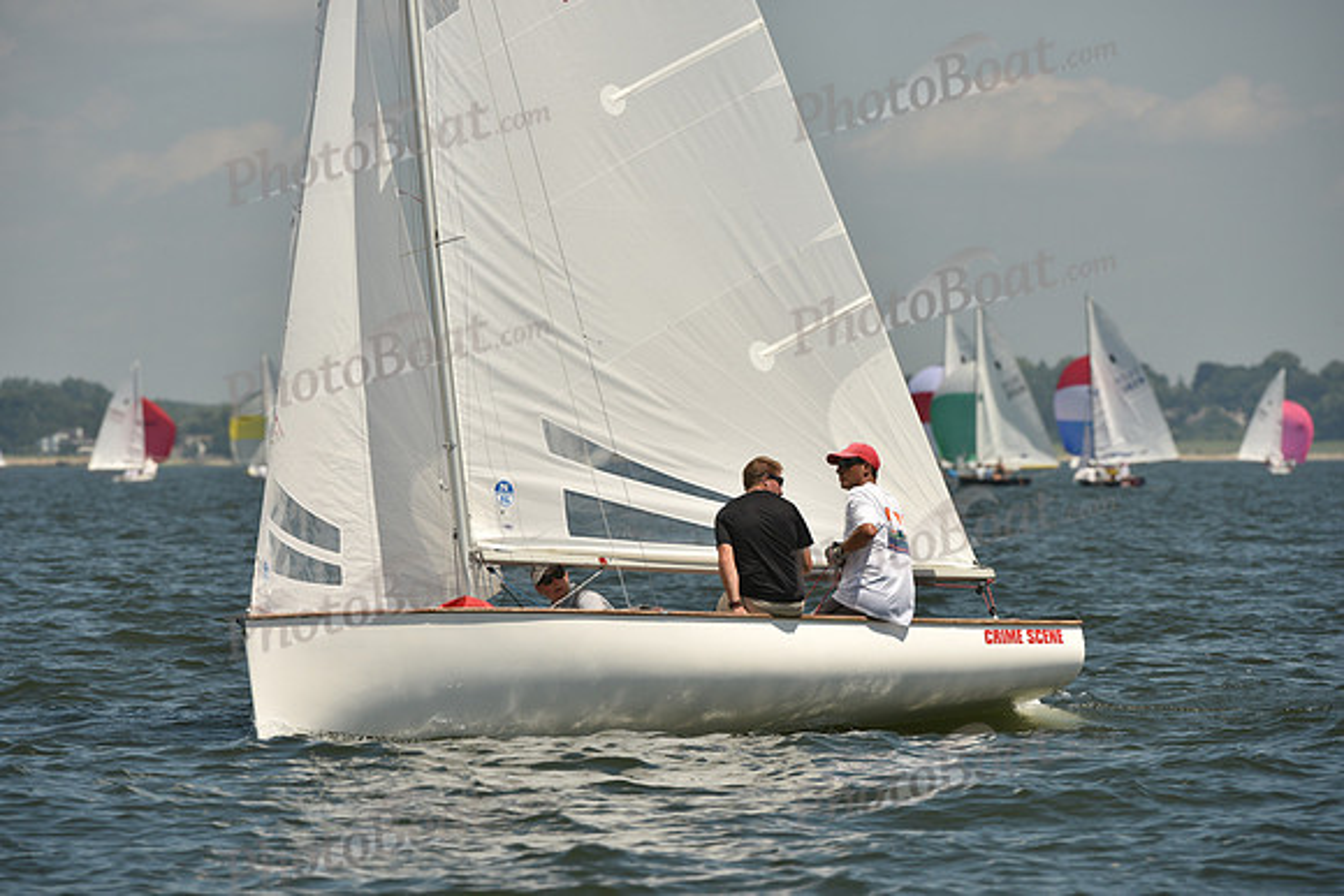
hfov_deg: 6.6
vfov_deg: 4.4
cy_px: 448
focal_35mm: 310
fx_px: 11575
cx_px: 672
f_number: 8
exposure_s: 1/1250
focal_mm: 310
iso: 250
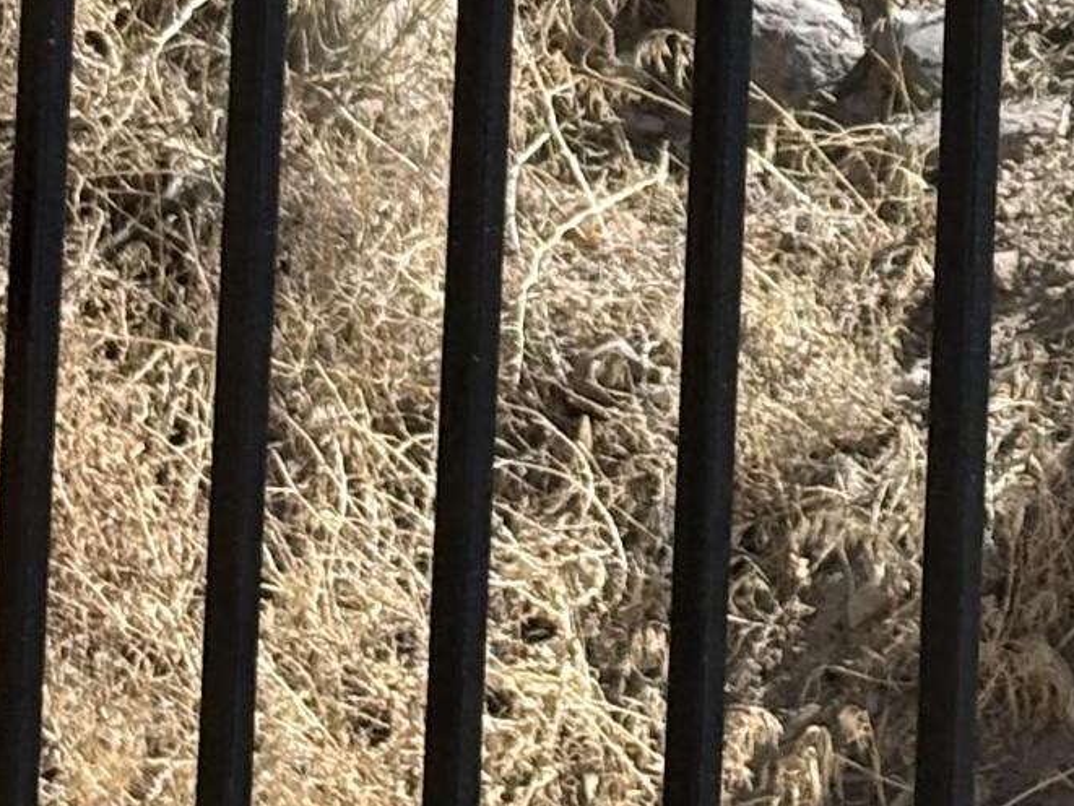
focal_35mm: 236
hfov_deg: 8.3
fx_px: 7323
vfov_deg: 6.2
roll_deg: -1.0
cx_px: 1080
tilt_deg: +0.4
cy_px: -731
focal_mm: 5.96
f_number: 1.6
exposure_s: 1/3831
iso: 50
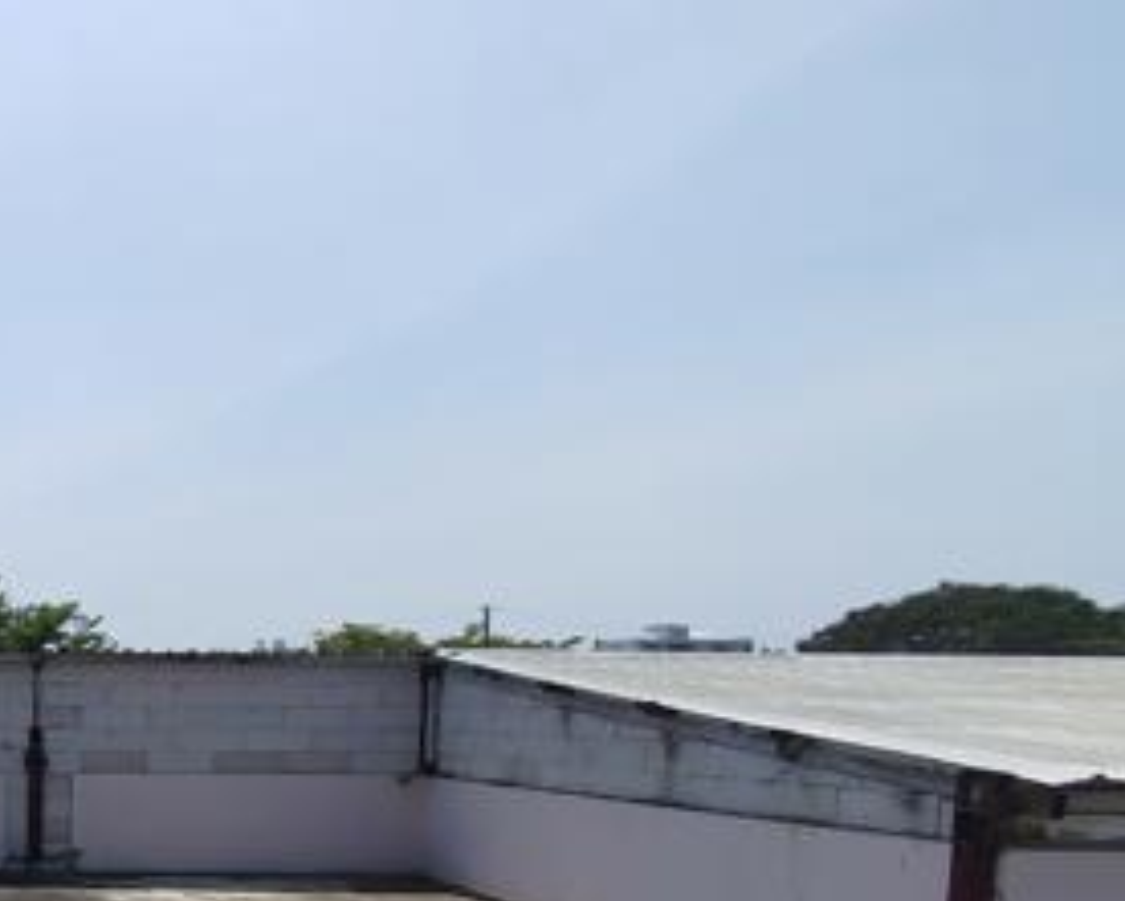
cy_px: 809
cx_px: -135
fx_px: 1166
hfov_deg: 40.6
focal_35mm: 35
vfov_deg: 39.3
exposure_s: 1/2092
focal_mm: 1.65
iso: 50
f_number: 2.2
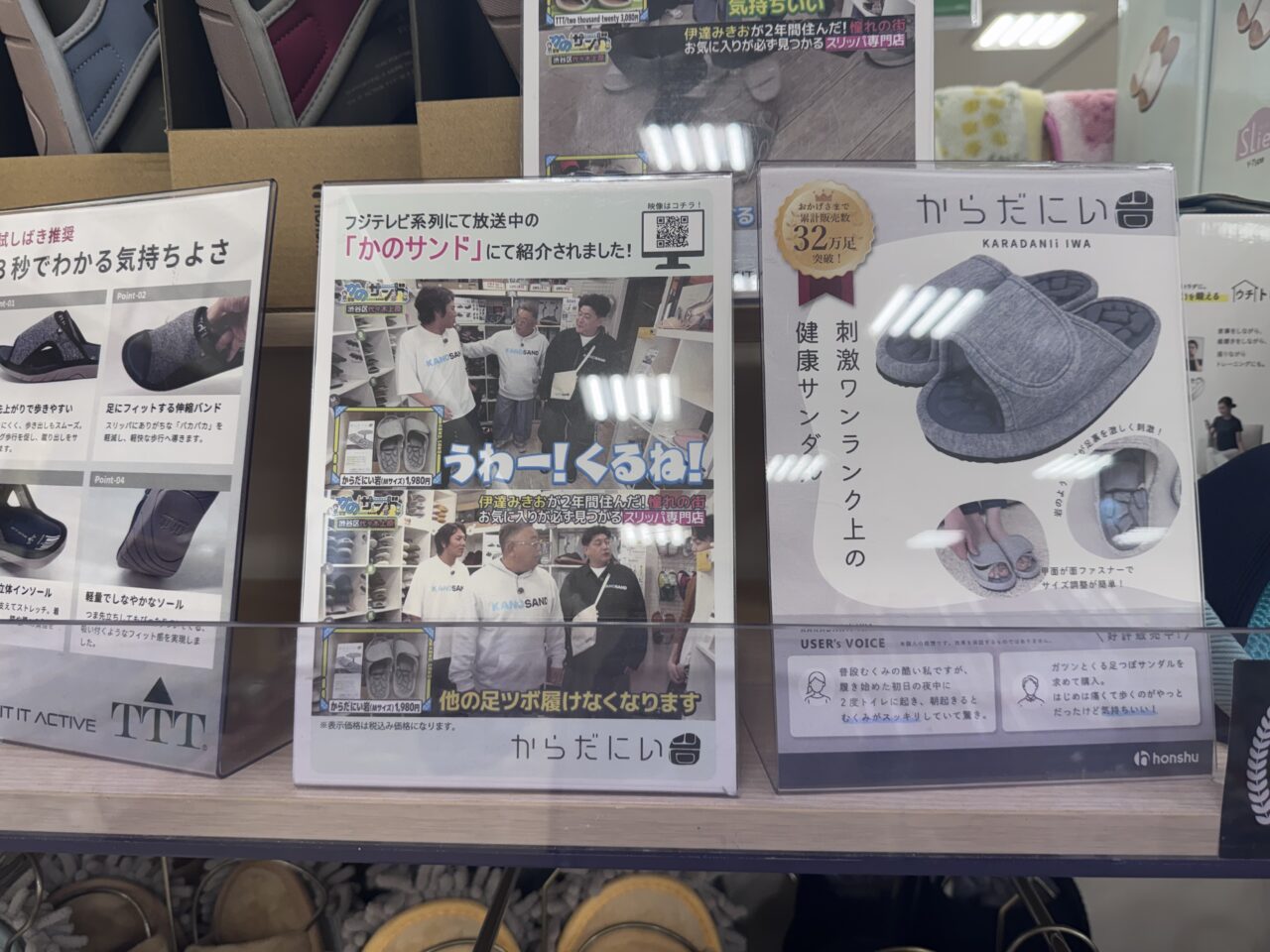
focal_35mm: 24
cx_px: 635
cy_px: 476
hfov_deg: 71.6
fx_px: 881
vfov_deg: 56.8
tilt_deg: -8.2
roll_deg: +0.7
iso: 64
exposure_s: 1/100
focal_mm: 6.76
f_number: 1.78
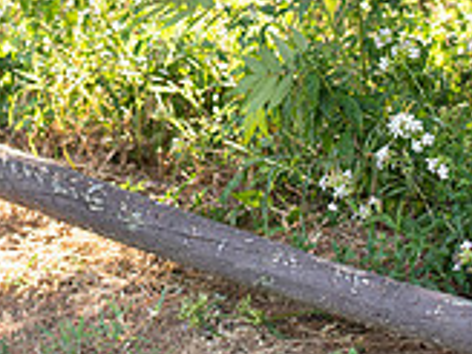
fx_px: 3245
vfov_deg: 6.2
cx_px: 6
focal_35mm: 238
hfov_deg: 8.3
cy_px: -194
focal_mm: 70
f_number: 3.2
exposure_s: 1/250
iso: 400
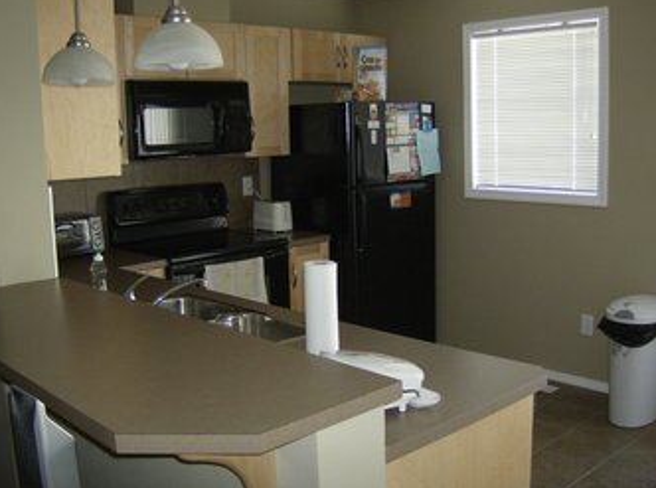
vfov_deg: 37.5
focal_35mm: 38
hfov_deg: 49.1
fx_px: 718
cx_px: 338
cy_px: 248
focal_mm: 6
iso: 200
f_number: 2.8
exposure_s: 1/60
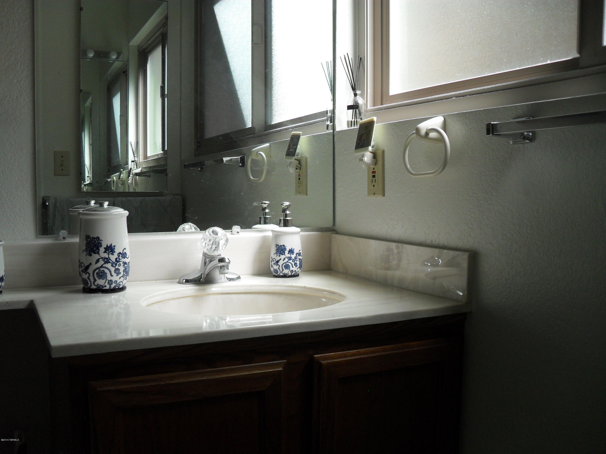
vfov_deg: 40.7
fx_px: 613
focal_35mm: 35
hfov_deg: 52.6
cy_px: 227
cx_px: 303
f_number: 2.8
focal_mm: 6.2
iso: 100
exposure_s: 1/180
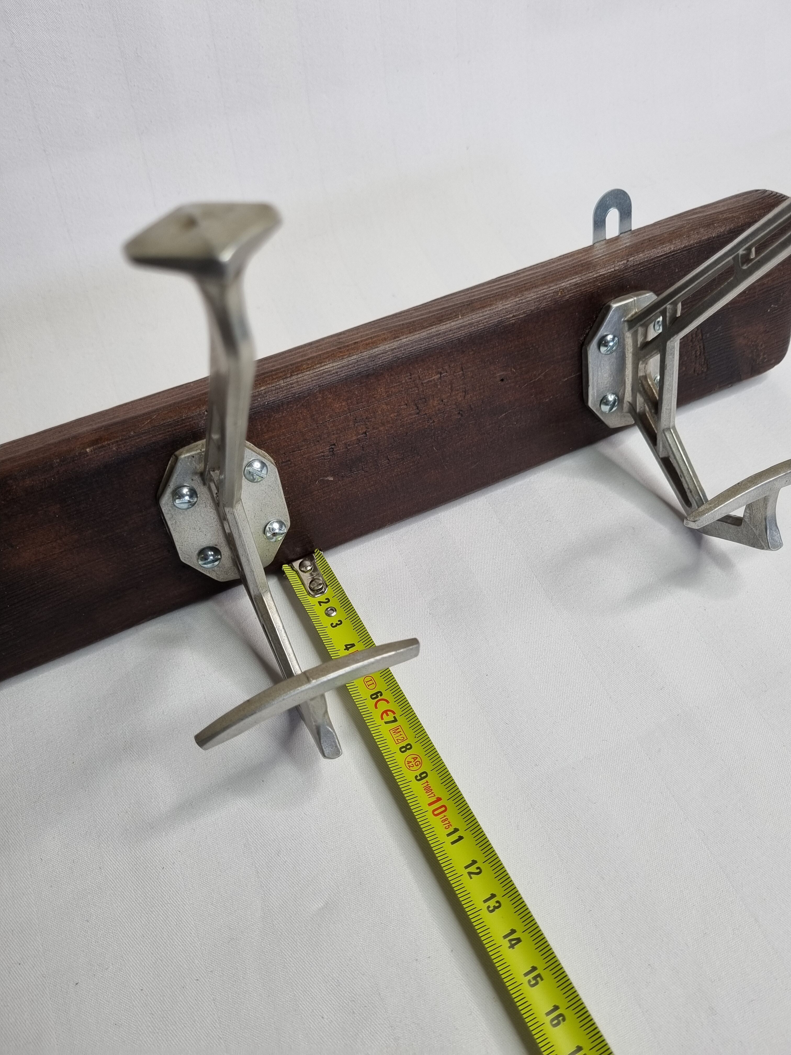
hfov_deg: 53.1
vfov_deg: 67.3
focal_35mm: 26
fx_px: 792
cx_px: 396
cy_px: 528
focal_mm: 5.4
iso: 50
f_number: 1.8
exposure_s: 1/121
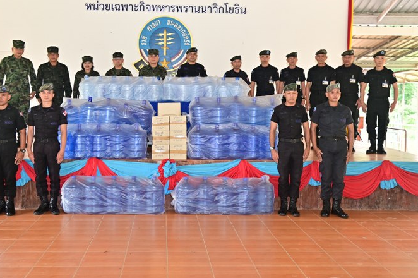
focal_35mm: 40
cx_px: 183
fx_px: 464
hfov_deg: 48.4
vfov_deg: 33.2
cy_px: 112
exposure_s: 1/200
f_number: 4
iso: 800
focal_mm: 32
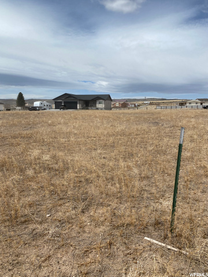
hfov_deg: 53.1
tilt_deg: -5.5
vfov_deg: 67.3
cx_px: 104
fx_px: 208
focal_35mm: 26
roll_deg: +0.2
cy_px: 138
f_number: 1.8
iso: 32
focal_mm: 4.25
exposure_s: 1/6410
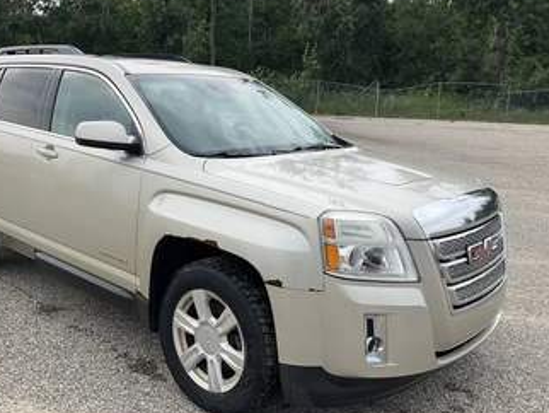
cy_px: 201
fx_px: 571
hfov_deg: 51.2
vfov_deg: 39.7
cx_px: 235
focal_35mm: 36
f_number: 1.8
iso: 25
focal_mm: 3
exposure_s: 1/759
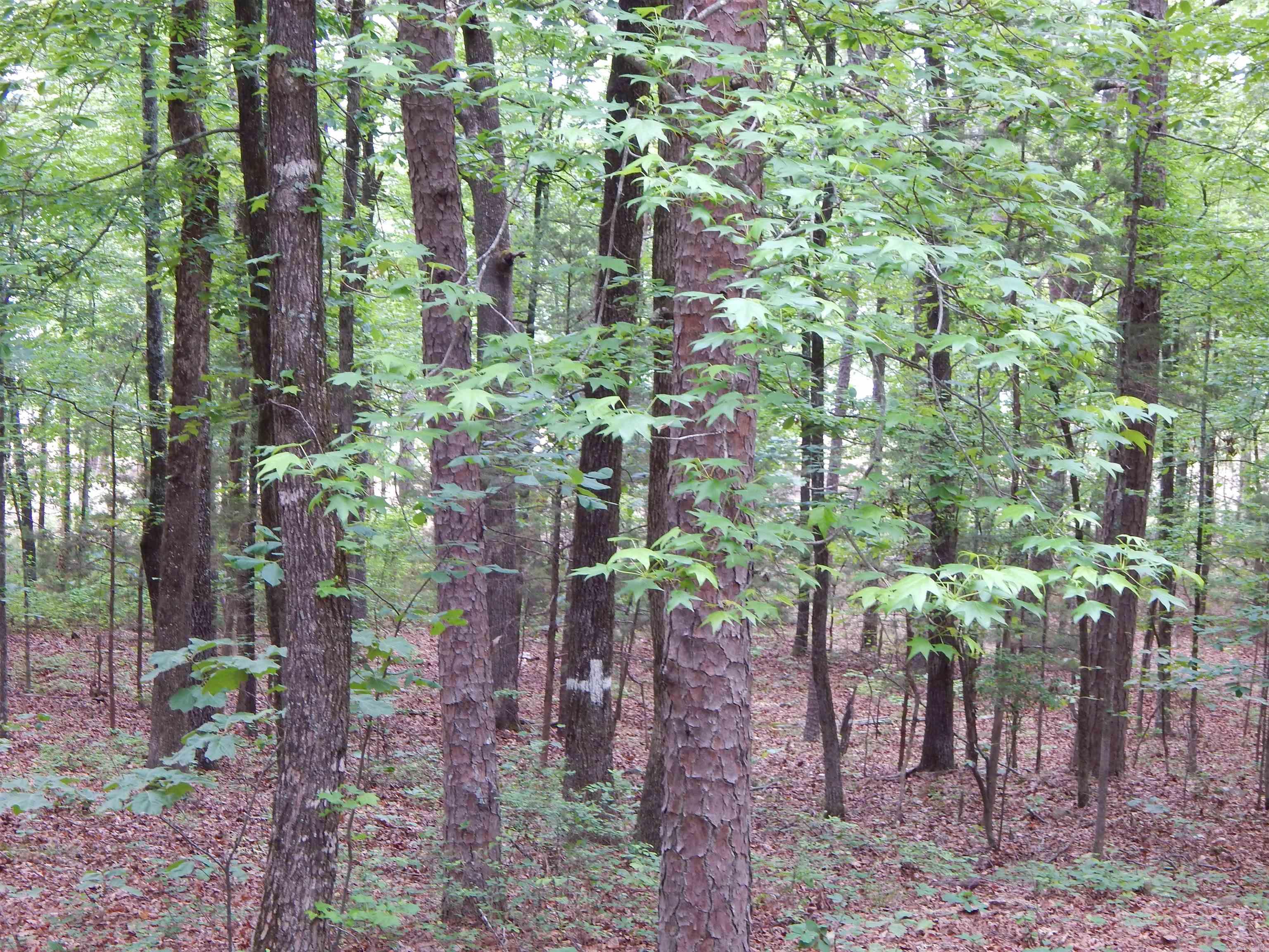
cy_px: 476
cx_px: 634
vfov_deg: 19.6
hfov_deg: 26.0
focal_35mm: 75
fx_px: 2749
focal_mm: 13.5
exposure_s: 1/30
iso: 160
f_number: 4.2
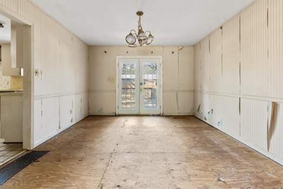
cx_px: 142
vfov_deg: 73.7
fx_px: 126
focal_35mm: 16
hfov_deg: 96.7
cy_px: 94
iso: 640
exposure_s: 1/3
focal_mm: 16
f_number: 8
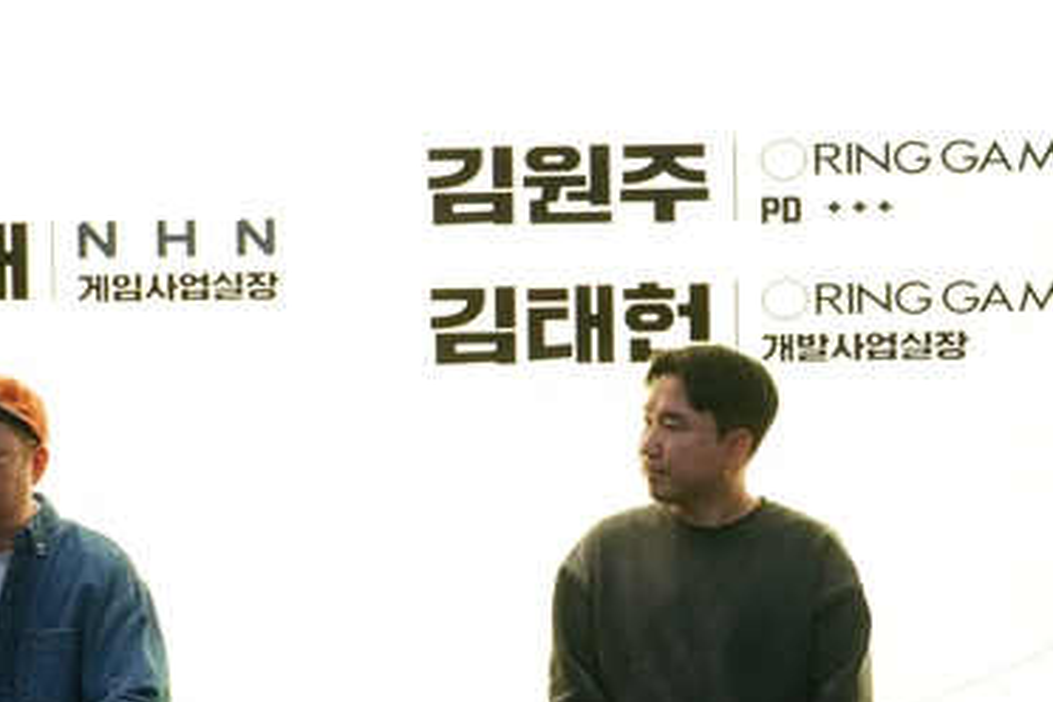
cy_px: 474
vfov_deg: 14.2
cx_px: 643
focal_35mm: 96
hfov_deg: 21.2
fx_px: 2808
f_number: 4.5
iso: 3200
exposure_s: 1/80
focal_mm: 34
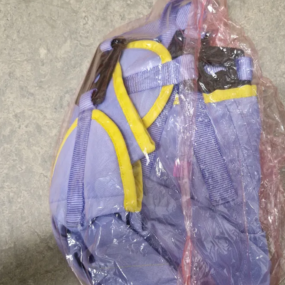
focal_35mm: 33
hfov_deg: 49.4
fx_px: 307
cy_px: 172
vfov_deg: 49.4
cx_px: 173
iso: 125
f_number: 1.8
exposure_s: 1/100
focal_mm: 5.4
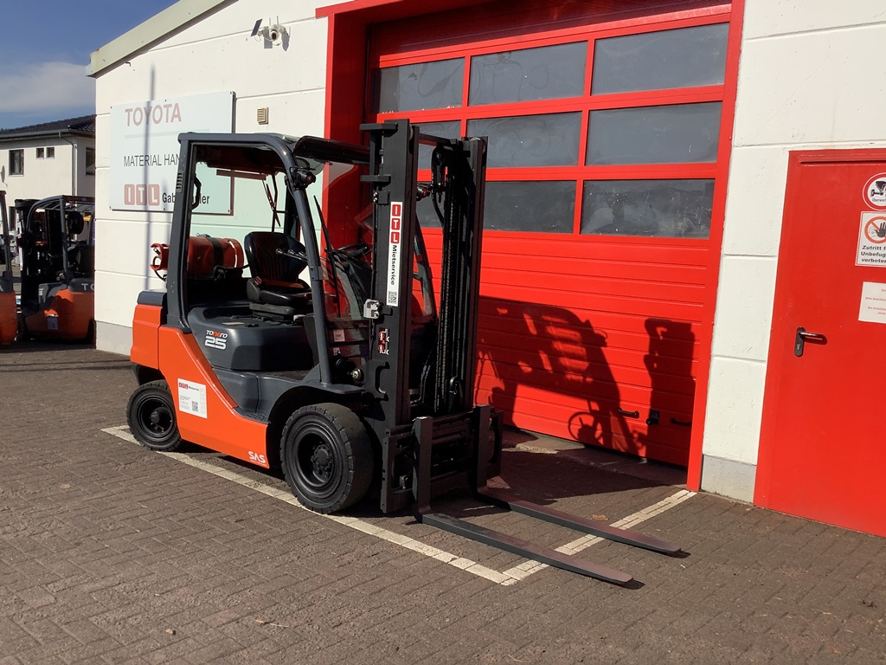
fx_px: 793
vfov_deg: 45.4
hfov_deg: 58.4
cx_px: 443
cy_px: 332
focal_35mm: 31
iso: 25
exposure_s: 1/1538
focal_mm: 3.3
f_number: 2.4
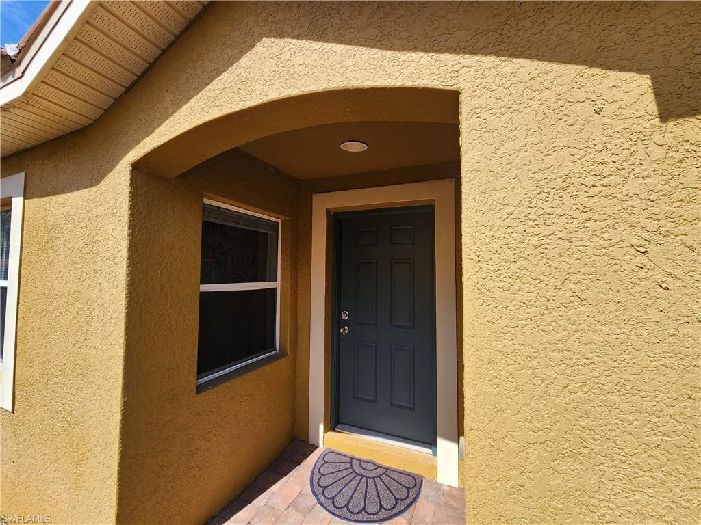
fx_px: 263
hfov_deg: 106.2
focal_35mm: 13
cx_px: 350
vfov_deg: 89.9
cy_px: 262
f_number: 2.2
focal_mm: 2.2
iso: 50
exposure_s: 1/973
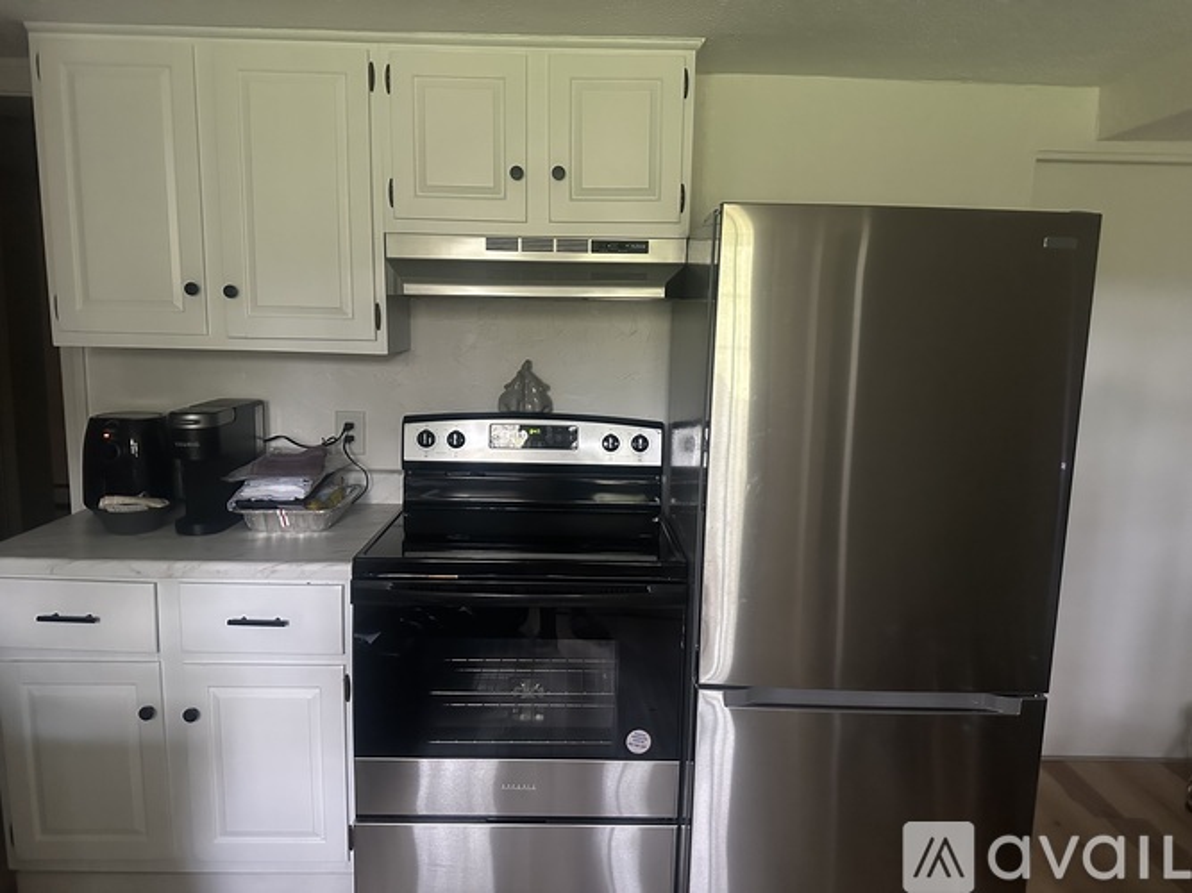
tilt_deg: -7.8
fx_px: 826
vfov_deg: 56.8
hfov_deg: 71.6
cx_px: 596
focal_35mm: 24
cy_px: 446
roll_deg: -1.8
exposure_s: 1/40
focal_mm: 6.86
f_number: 1.78
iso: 1000
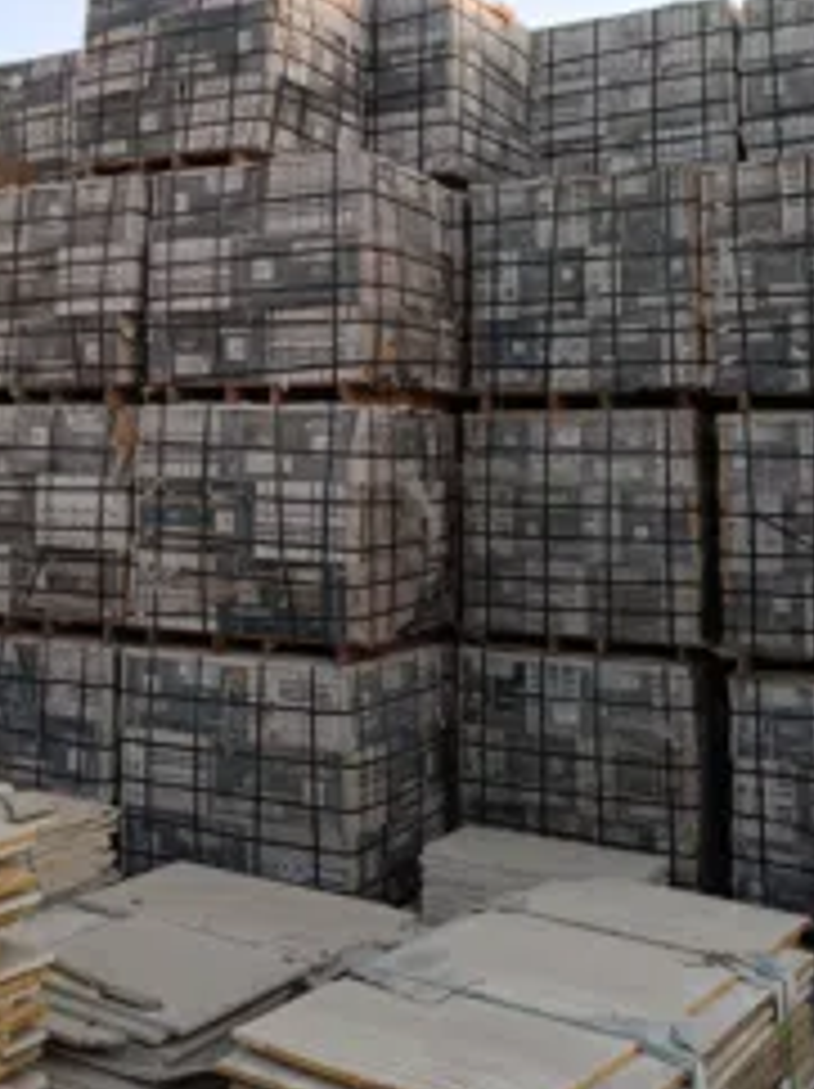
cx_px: 243
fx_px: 1351
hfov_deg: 33.1
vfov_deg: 43.0
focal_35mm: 43
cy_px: 320
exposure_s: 1/156
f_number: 1.59
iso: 53
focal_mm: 4.94
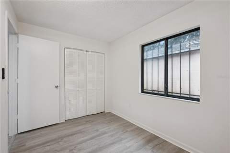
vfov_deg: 73.6
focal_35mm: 16
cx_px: 115
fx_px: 102
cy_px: 76
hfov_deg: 96.8
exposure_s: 1/8
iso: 200
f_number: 9
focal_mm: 16
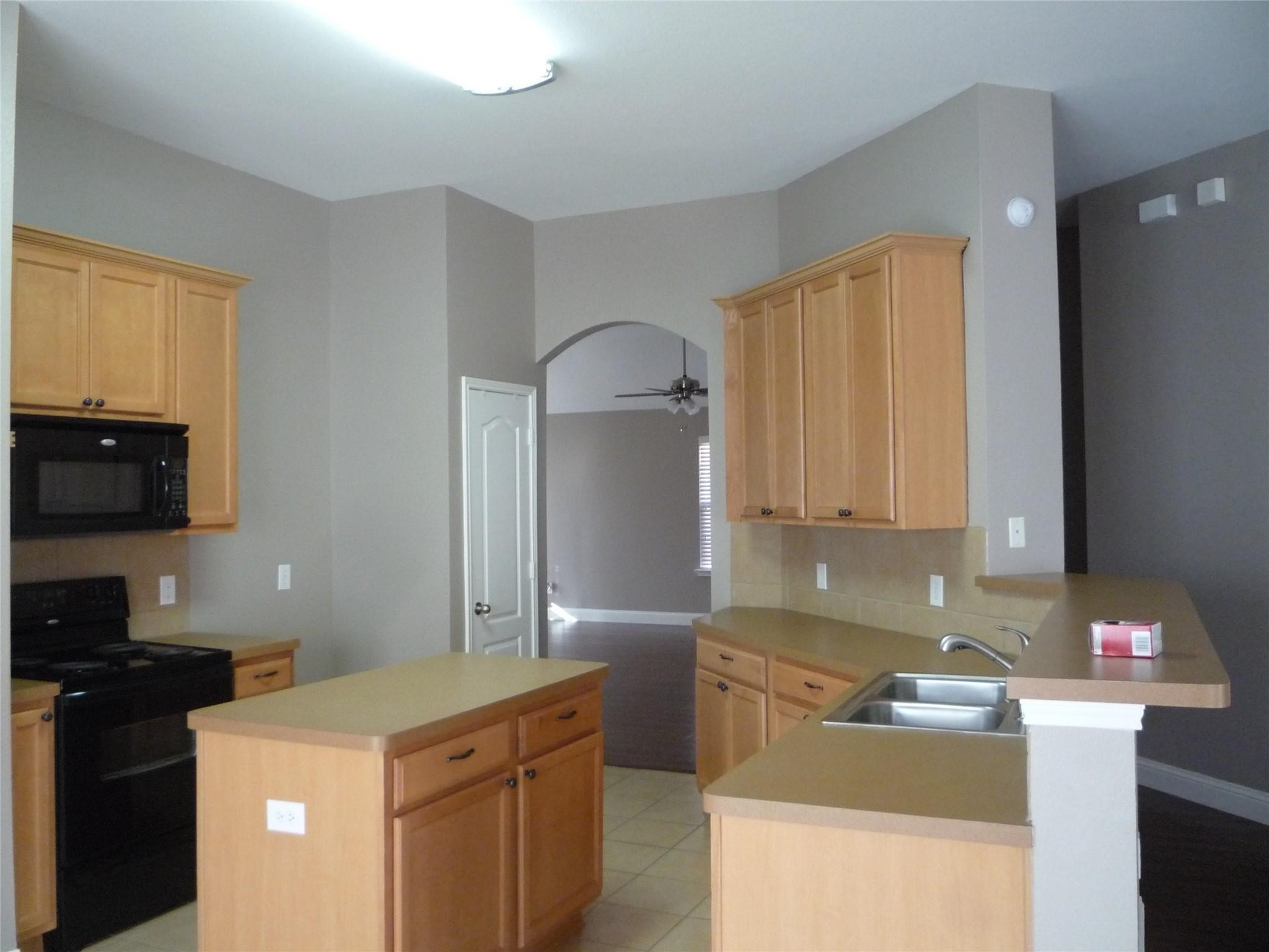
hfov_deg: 60.0
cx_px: 634
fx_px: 1100
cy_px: 476
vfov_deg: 46.8
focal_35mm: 30
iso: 400
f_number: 3.3
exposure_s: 1/25
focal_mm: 5.2
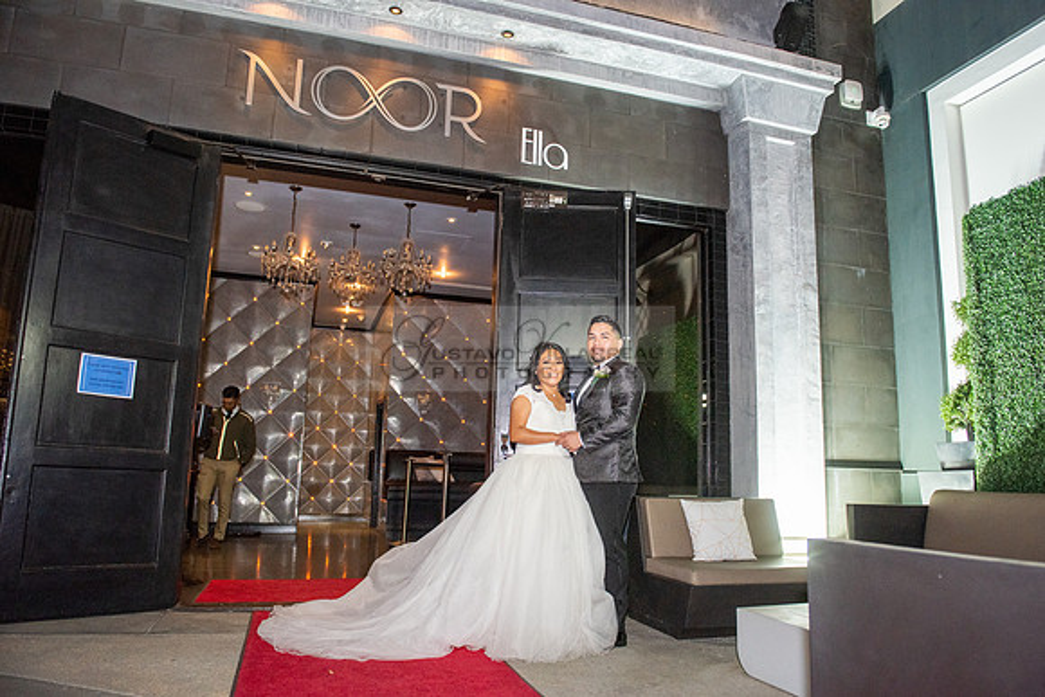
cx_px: 545
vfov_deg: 50.9
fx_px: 733
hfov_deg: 70.9
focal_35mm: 25
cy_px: 359
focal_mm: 24
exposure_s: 1/160
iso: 1600
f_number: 4
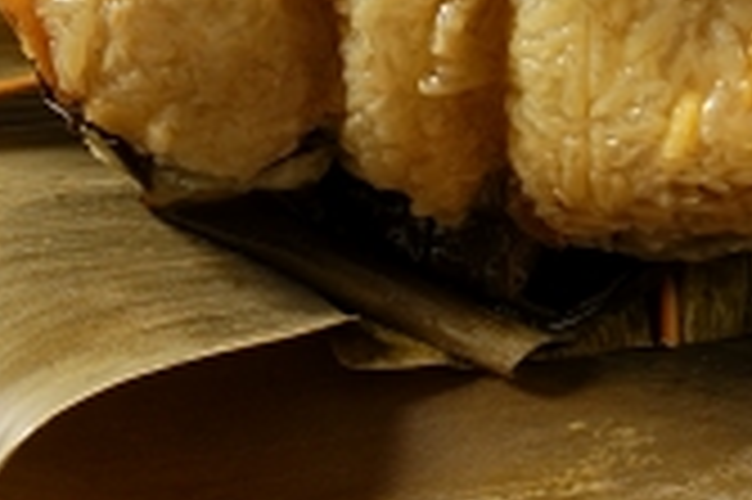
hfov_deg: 6.2
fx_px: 6907
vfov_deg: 4.1
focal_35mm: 331
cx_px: 504
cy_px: -92
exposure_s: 1/60
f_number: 7.1
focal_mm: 70
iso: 100
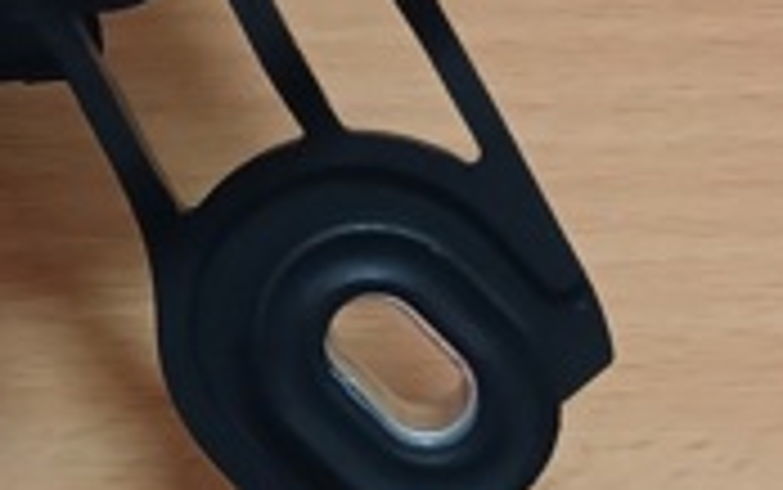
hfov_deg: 16.7
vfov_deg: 11.9
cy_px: -263
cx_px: -594
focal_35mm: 105
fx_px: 2242
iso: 400
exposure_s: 1/25.1
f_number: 1.8
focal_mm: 4
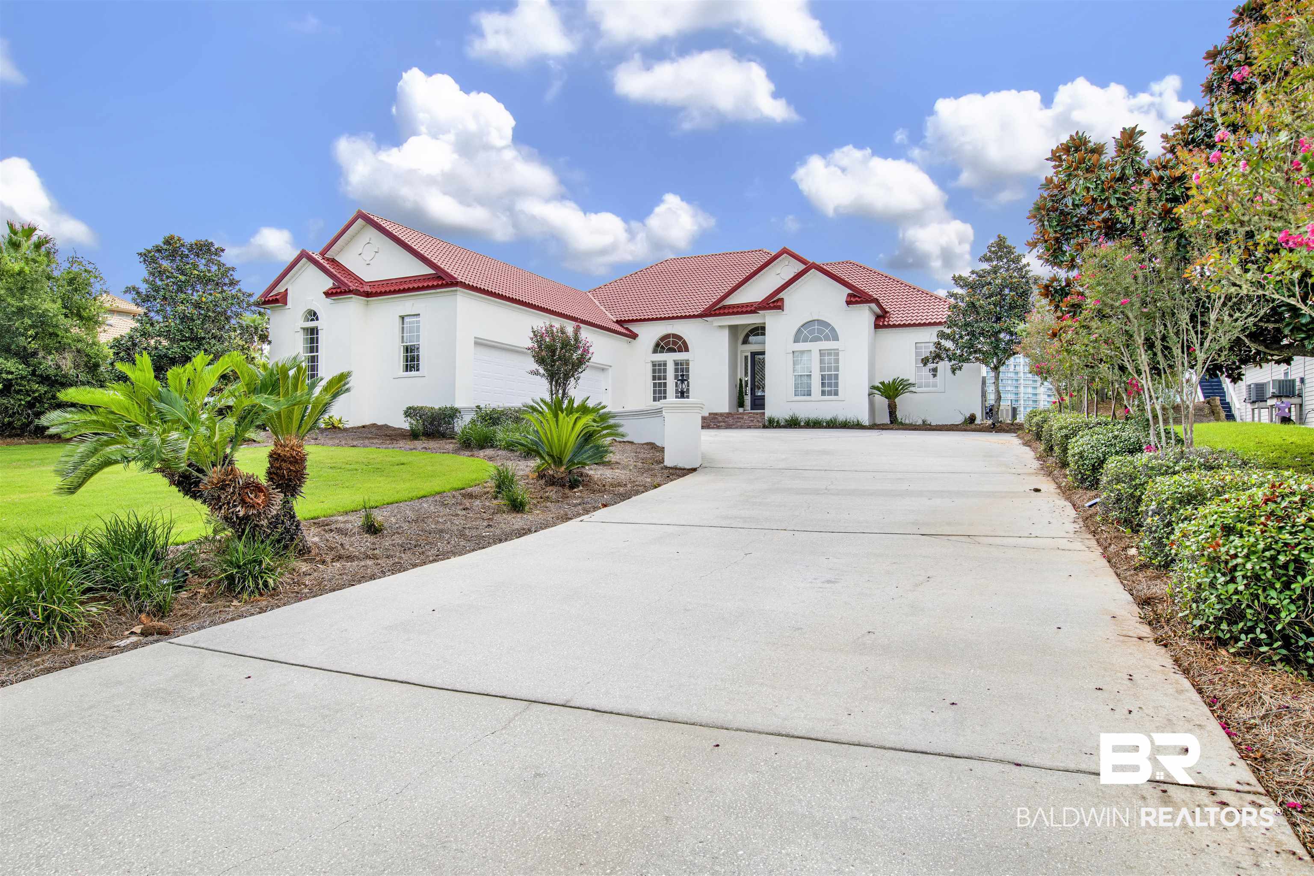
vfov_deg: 61.9
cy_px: 438
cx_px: 657
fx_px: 730
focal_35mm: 20
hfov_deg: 84.0
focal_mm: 20
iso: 200
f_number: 11
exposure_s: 1/400
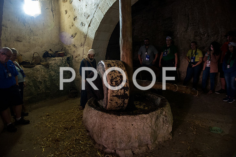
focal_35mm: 24
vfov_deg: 53.2
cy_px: 78
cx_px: 118
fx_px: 157
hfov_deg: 73.7
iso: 3200
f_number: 2.8
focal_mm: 24
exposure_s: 1/15
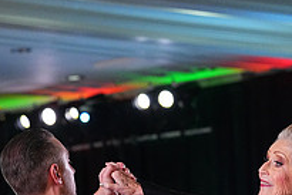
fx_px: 2849
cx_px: 172
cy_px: 393
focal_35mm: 351
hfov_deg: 5.9
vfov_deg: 3.9
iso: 6400
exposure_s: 1/400
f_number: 5
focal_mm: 124
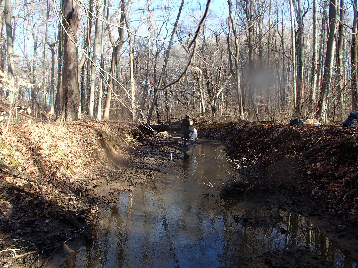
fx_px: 290
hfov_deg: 63.4
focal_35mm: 28
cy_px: 134
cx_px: 179
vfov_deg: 49.7
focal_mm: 5
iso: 100
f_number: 3.9
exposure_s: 1/125
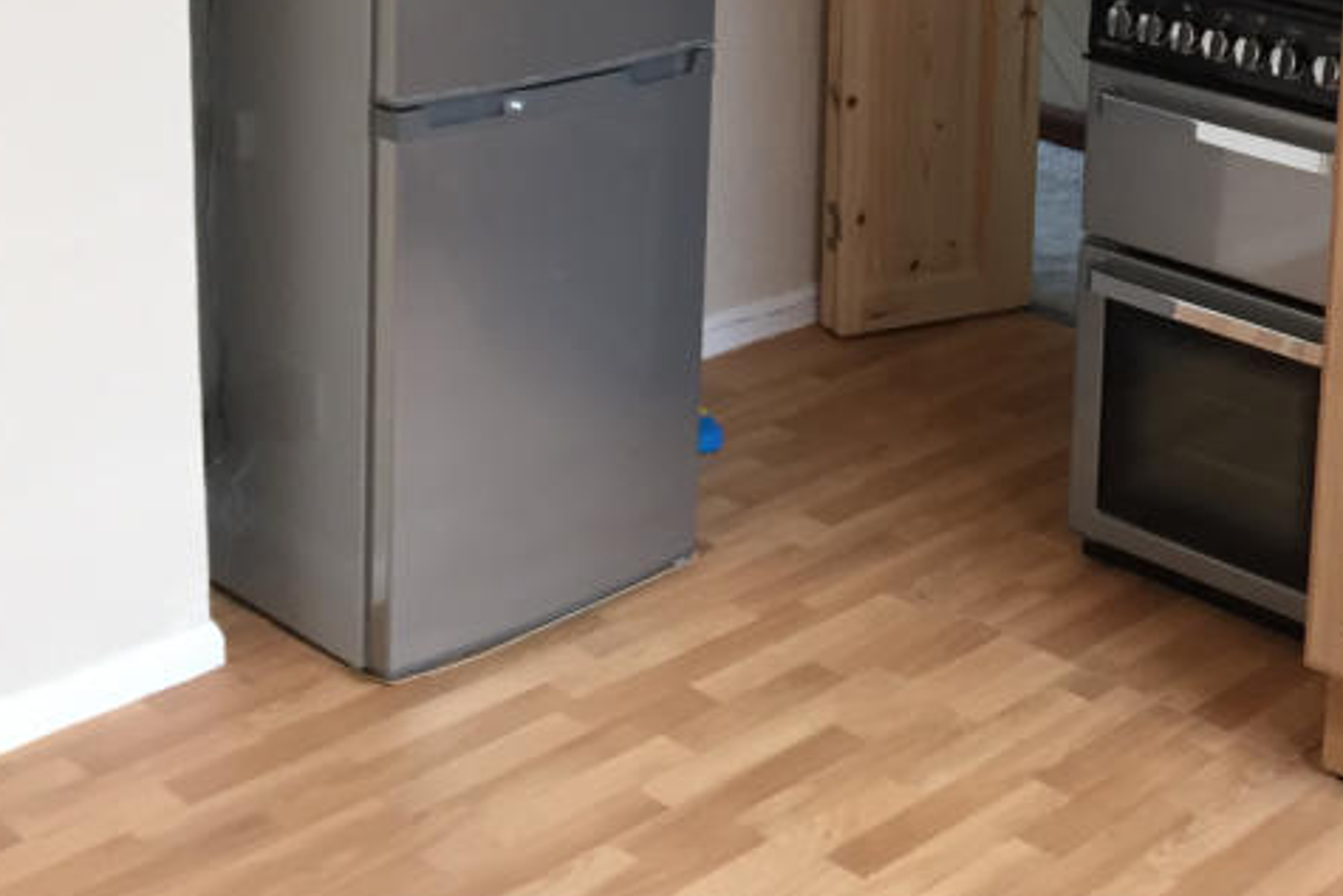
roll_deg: -2.9
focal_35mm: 65
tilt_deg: -10.2
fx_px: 2425
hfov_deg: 29.7
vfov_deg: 20.0
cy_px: -79
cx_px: 1204
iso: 80
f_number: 2.2
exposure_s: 1/33
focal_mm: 4.15
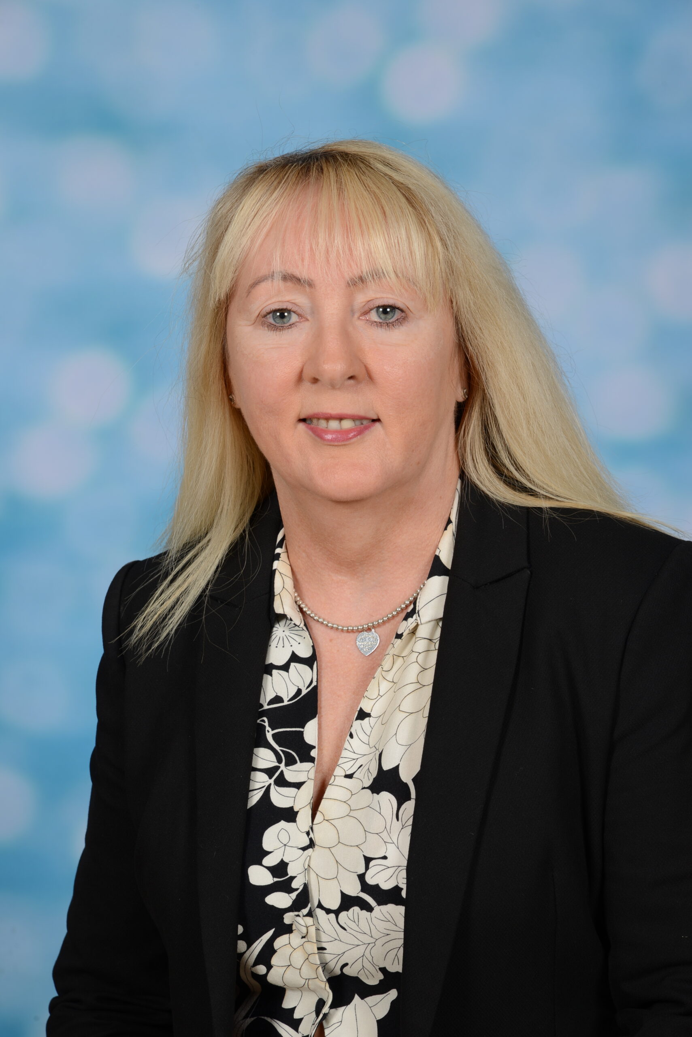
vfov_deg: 17.1
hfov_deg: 11.4
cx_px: 346
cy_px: 518
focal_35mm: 120
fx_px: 3456
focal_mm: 120
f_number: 11
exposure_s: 1/160
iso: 100
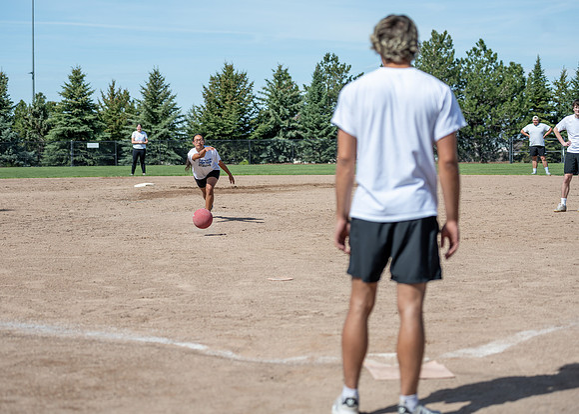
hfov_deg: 25.6
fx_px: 1274
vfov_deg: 18.4
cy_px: 195
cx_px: 279
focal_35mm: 78
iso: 64
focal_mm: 70
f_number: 2.8
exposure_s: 1/2000
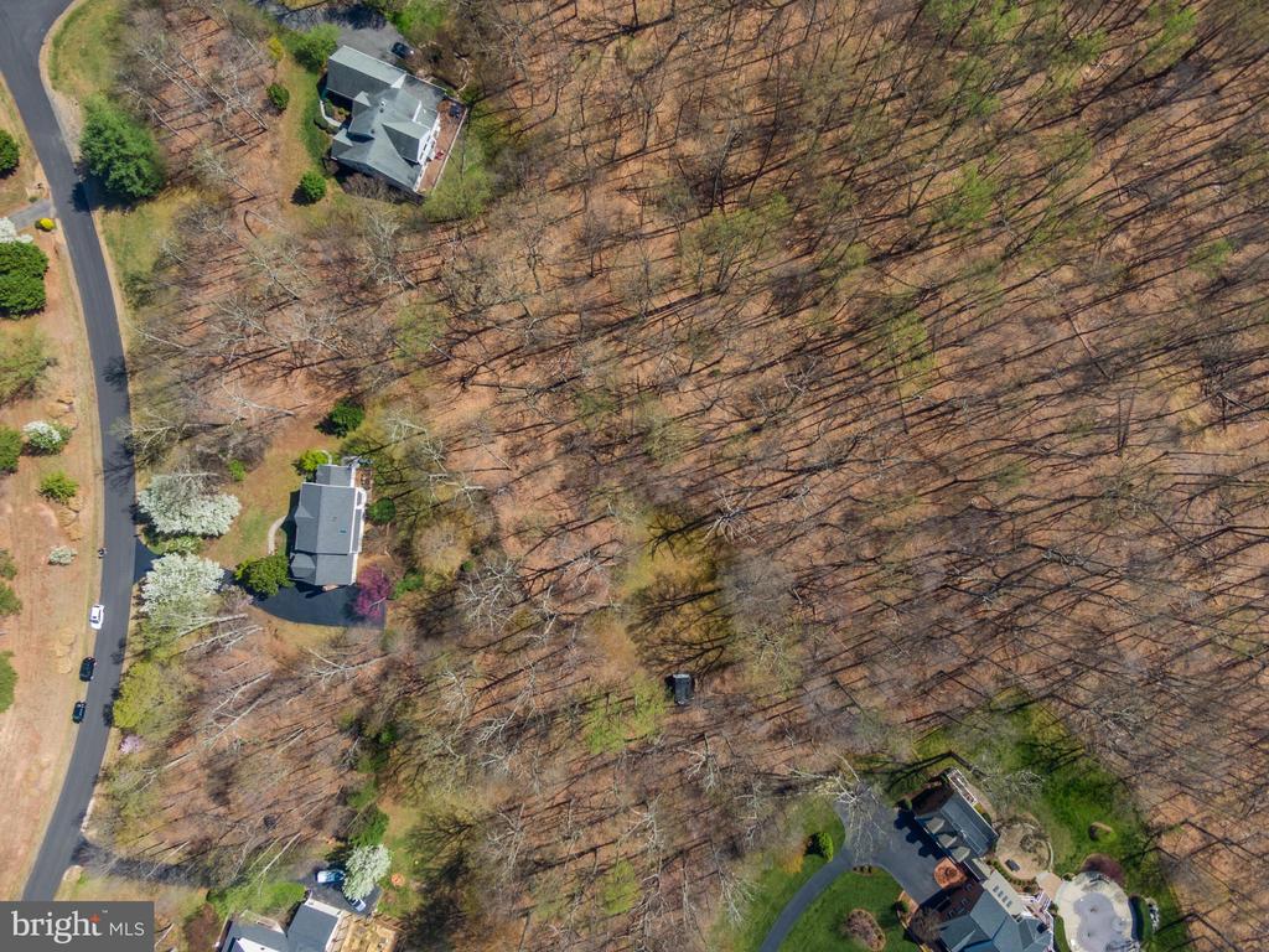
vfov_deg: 56.8
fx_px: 880
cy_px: 476
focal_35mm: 24
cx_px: 634
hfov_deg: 71.6
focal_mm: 4.39
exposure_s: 1/1600
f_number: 2.8
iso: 100
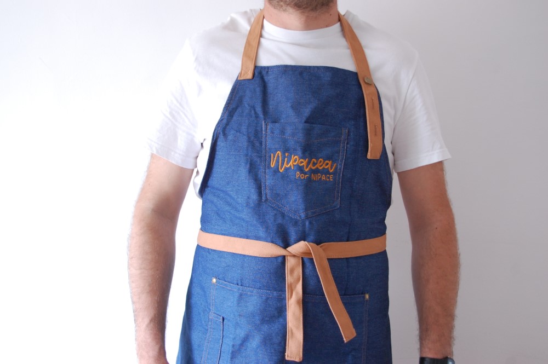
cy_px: 182
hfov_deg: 43.6
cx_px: 274
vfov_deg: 29.8
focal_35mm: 45
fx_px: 684
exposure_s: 1/25
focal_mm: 30
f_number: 4.5
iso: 800
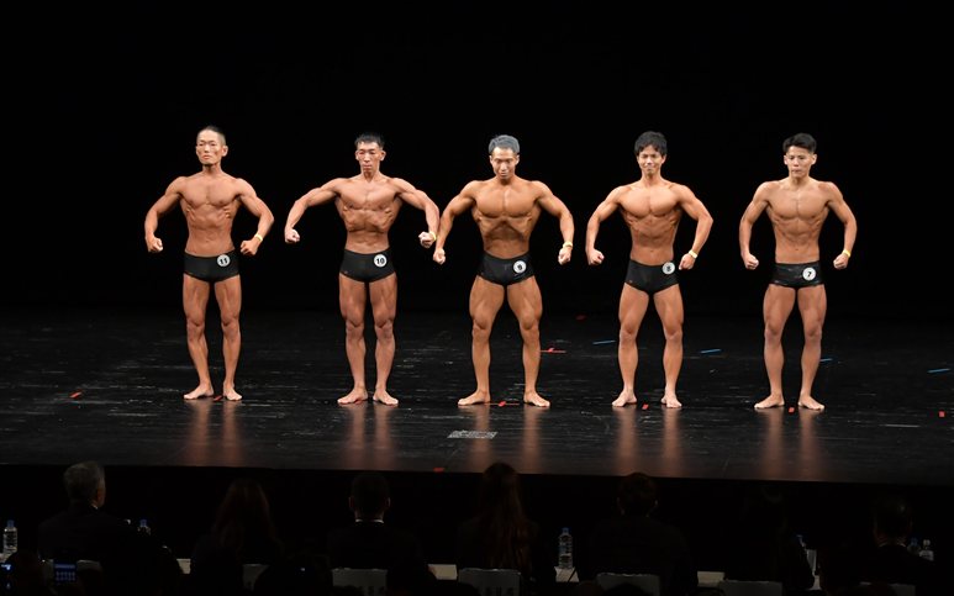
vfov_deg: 9.3
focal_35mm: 141
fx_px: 3666
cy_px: 292
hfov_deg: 14.8
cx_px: 477
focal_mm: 92
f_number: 5.6
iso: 2500
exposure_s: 1/400
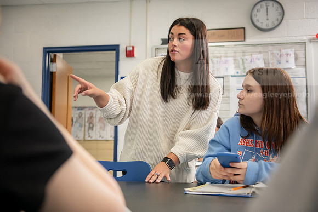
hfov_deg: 43.6
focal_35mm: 45
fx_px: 398
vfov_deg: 29.9
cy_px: 106
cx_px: 159
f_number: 3.2
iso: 1600
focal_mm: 45
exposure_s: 1/200
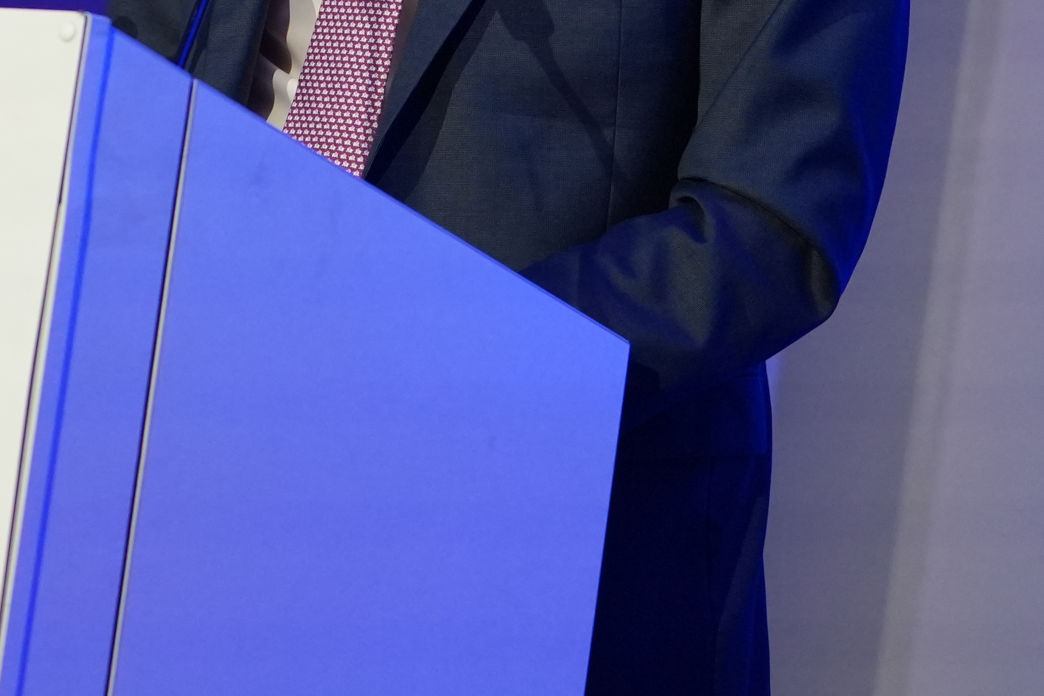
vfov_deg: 5.0
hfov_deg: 7.5
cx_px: 263
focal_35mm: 275
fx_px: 7974
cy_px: -87
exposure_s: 1/200
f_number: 4
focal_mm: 88
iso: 2500
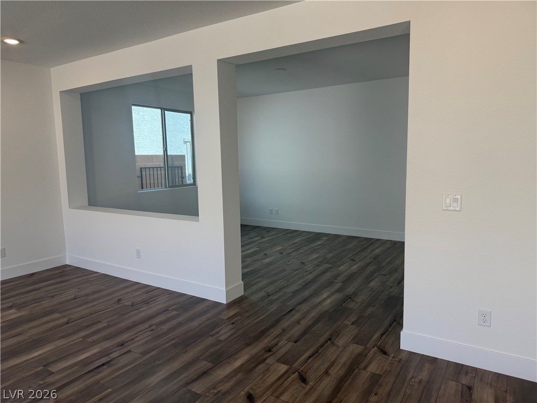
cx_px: 268
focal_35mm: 24
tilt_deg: -6.2
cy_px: 202
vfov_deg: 56.8
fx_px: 372
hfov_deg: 71.6
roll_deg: +1.0
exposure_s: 1/243
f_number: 1.78
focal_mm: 6.76
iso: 100
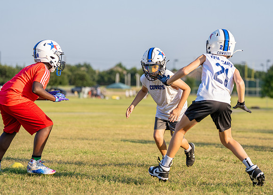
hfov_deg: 17.3
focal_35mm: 116
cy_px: 92
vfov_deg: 12.4
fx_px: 897
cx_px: 157
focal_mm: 101
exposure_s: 1/2000
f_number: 2.8
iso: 200
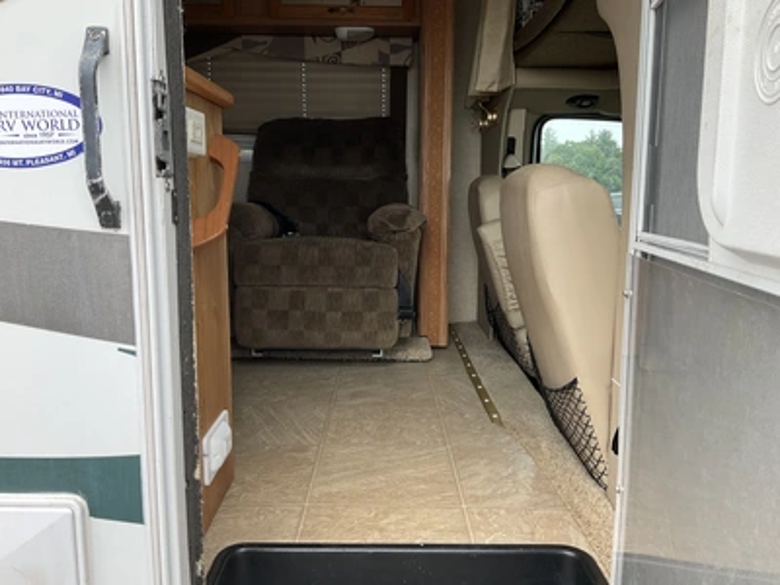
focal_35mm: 29
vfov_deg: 48.2
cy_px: 292
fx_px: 653
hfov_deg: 61.7
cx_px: 390
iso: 25
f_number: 1.8
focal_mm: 3
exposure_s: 1/264
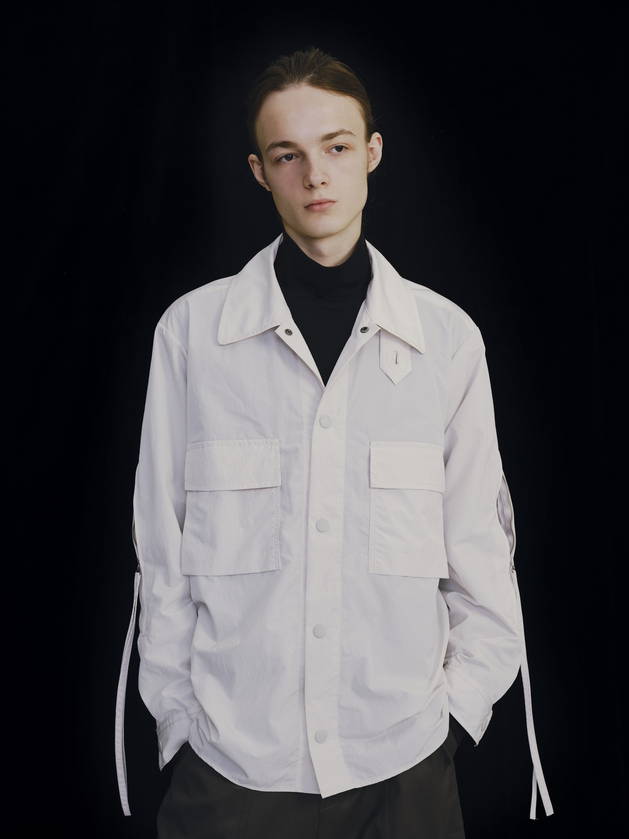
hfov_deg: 28.6
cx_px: 314
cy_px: 420
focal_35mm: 51
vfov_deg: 37.5
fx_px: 1236
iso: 100
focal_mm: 64
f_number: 5.6
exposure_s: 1/125
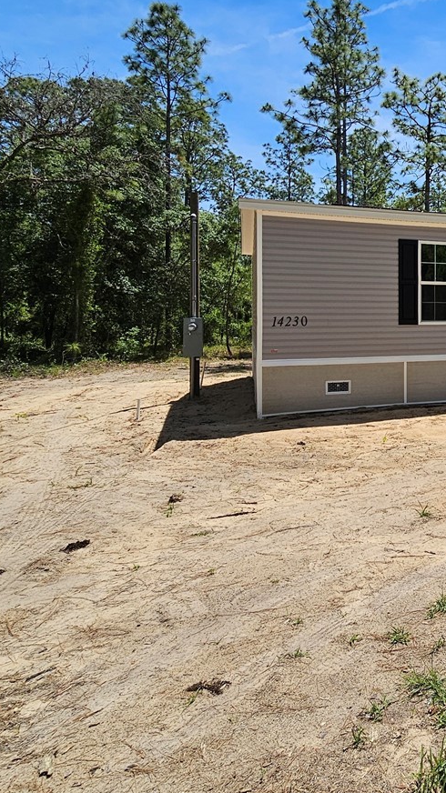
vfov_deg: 71.3
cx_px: 547
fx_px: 547
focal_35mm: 26
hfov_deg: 34.5
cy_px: 325
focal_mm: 2.2
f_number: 2.2
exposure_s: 1/2859
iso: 50
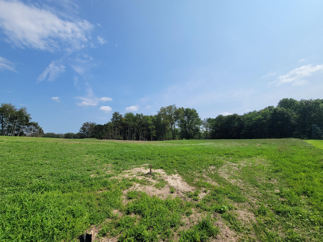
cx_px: 162
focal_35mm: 13
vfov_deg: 89.9
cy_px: 121
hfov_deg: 106.2
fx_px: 121
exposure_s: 1/2745
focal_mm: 2.2
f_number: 2.2
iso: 50
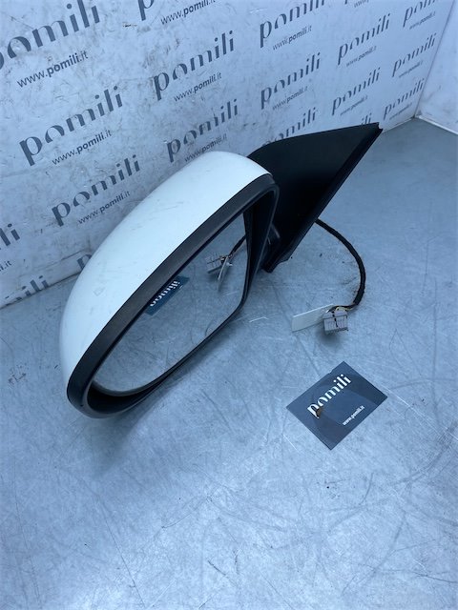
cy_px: 305
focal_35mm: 26
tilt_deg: -45.4
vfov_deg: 67.3
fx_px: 459
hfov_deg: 53.1
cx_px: 229
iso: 32
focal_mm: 4.25
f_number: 1.8
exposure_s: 1/1135
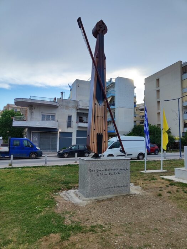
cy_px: 124
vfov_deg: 73.9
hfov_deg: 58.9
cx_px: 94
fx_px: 166
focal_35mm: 23
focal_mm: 5.59
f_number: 1.88
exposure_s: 1/689
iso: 50
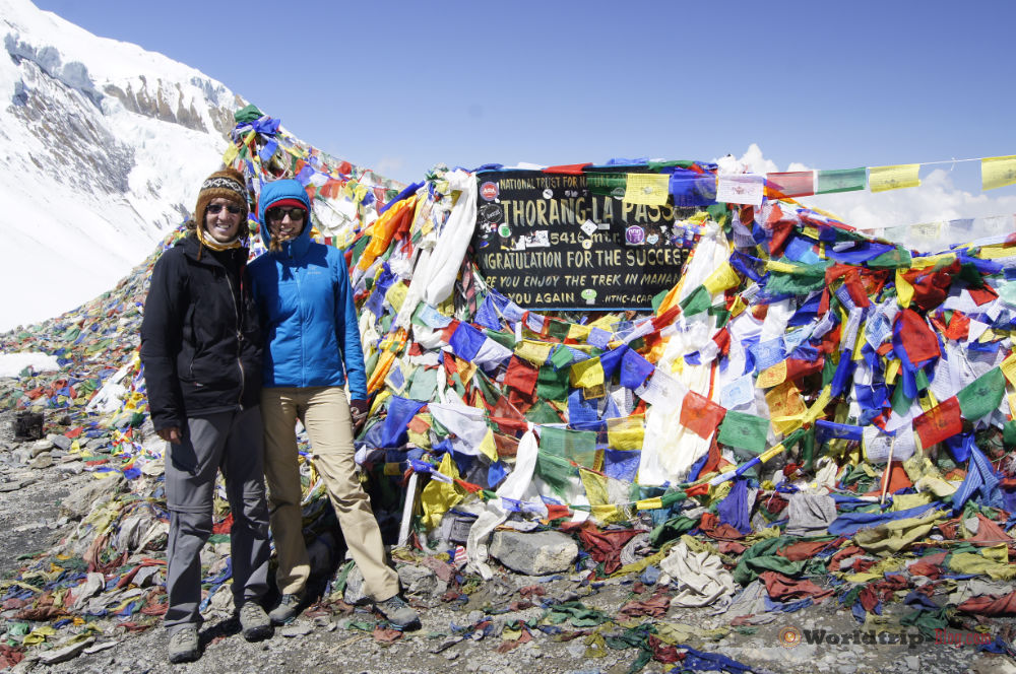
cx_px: 508
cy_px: 337
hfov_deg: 49.6
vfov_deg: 34.1
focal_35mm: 39
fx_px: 1099
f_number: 13
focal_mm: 26
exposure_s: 1/80
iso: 100
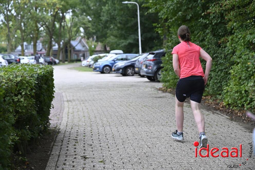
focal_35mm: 70
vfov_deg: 19.4
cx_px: 128
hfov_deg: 28.9
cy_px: 85
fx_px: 495
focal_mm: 70
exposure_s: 1/320
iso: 400
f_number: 3.5
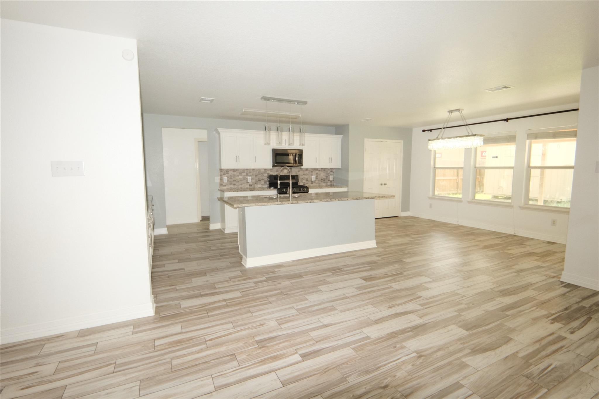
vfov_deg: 77.3
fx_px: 250
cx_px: 300
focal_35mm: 15
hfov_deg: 100.4
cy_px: 200
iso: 3200
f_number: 16
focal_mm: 10
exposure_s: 1/60
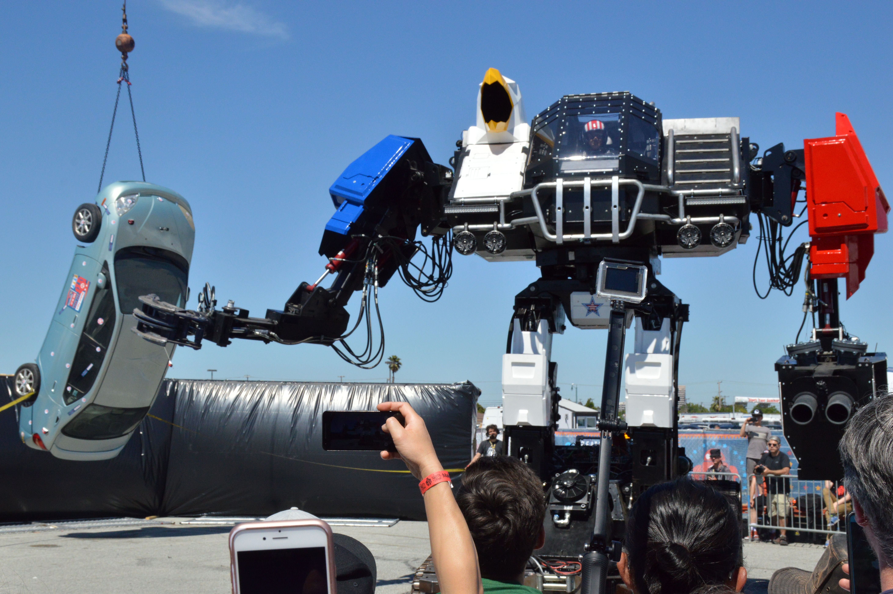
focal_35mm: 48
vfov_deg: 28.0
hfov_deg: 41.1
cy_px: 297
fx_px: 1190
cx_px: 446
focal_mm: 32
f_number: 16
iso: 800
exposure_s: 1/1000
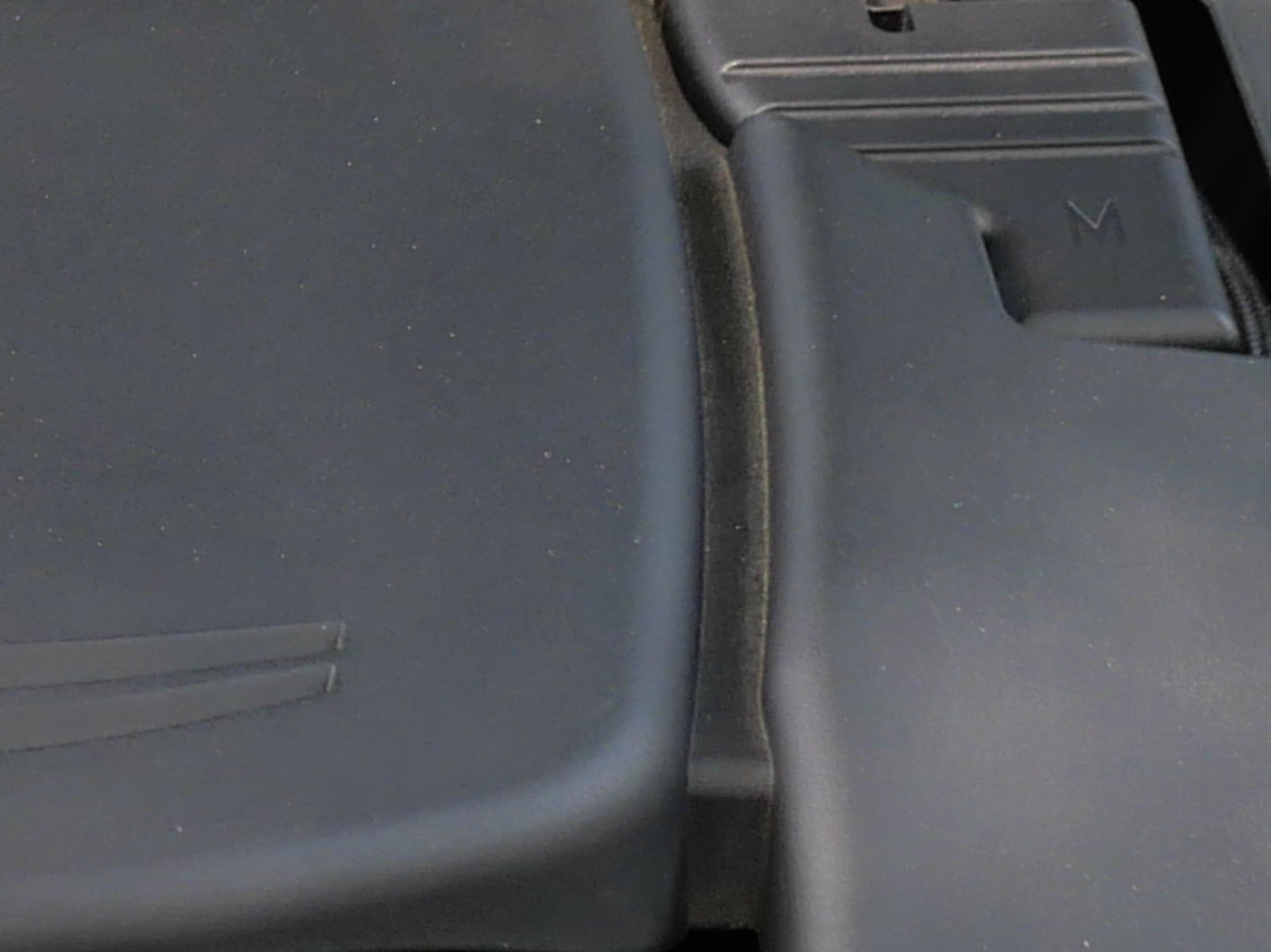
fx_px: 11708
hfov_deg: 6.0
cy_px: 600
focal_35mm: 319
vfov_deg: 4.7
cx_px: -1724
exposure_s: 1/250
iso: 200
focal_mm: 25
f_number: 2.2
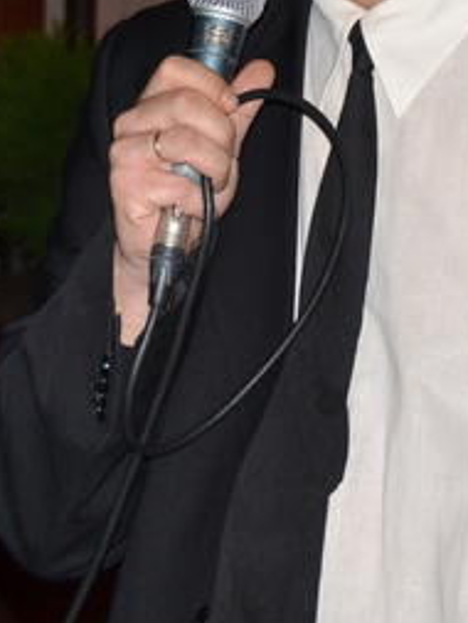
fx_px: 5169
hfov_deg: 5.2
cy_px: 59
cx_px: 401
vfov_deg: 6.9
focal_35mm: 287
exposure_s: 1/60
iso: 400
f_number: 5
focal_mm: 42
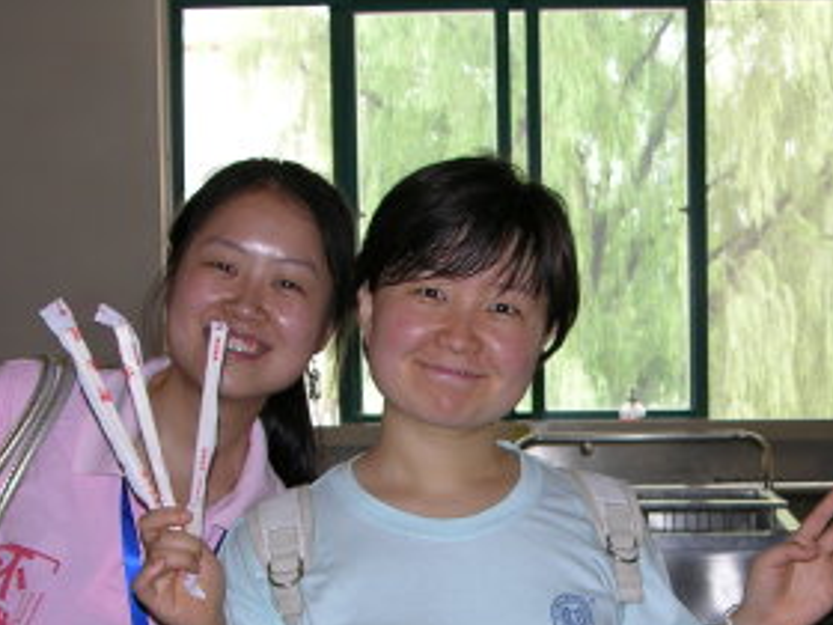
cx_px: 527
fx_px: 2310
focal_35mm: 96
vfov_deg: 15.2
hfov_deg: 20.4
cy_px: 573
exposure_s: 1/60.1
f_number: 2.9
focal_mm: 10
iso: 50
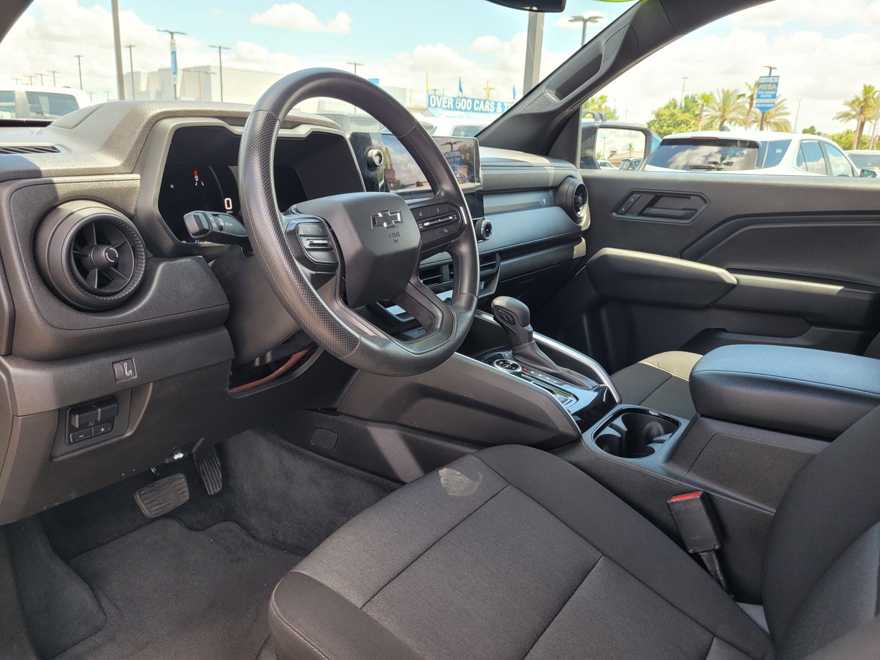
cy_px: 330
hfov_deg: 67.3
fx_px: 661
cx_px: 440
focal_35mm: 26
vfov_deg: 53.1
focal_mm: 5.4
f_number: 1.8
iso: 40
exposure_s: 1/157
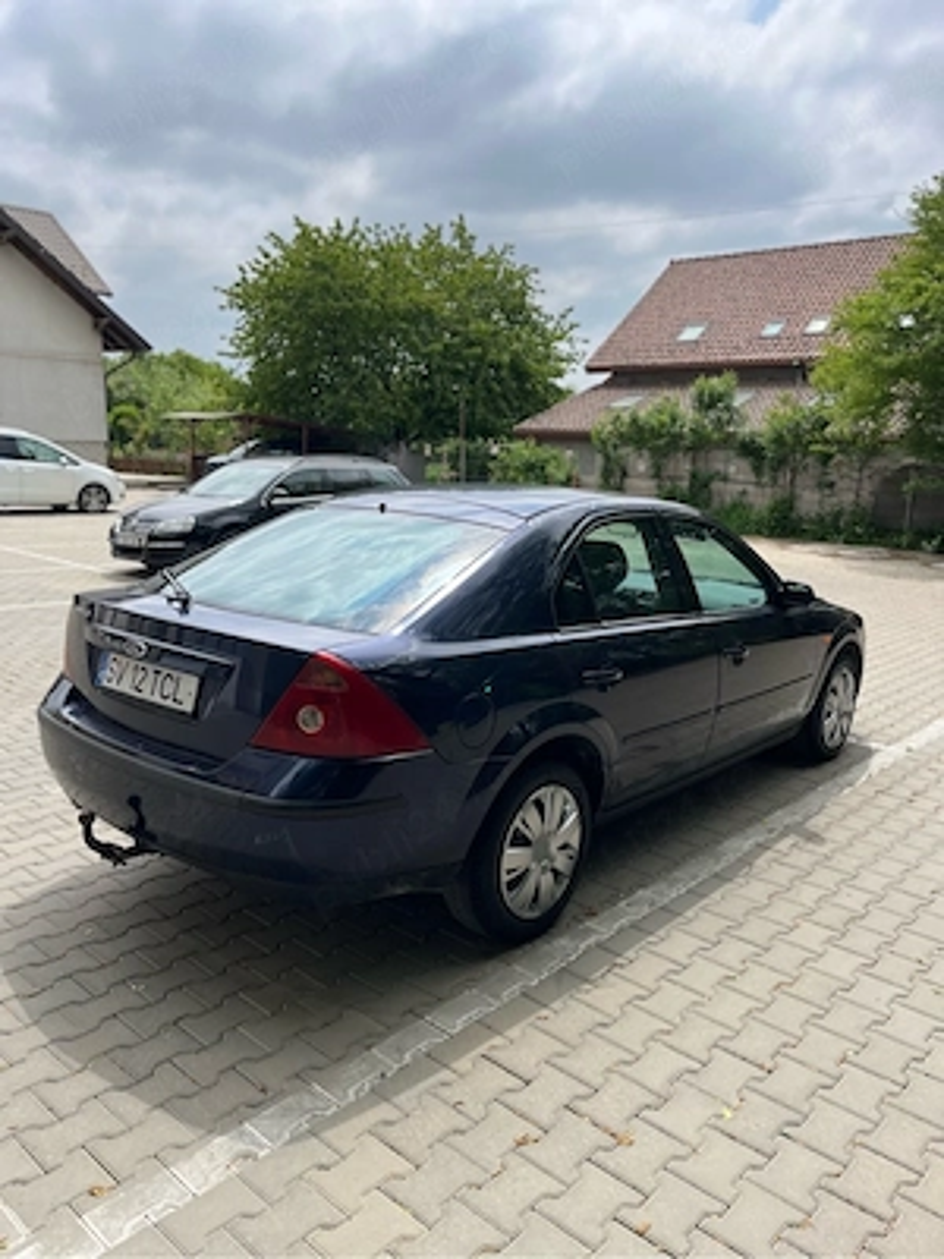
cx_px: 472
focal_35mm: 26
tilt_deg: -12.7
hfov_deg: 53.1
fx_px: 945
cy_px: 630
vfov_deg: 67.3
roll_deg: +0.3
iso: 50
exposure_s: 1/3413
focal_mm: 5.1
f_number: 1.6
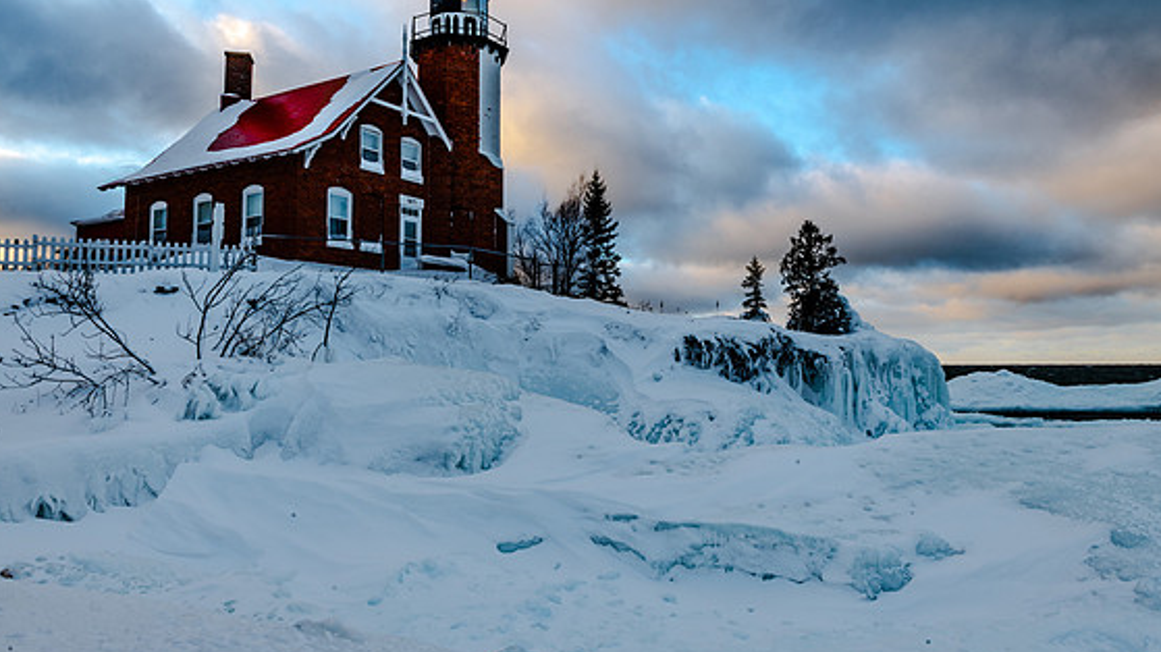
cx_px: 588
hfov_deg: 67.9
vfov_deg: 41.4
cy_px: 302
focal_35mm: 28
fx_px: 862
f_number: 22
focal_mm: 24
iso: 64
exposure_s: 1/3
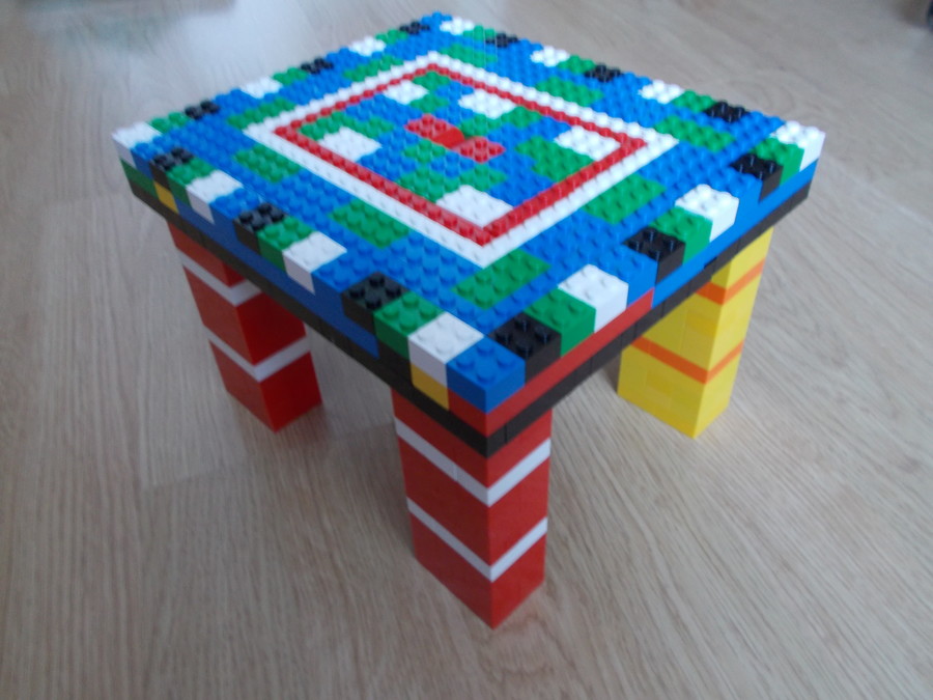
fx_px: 809
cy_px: 350
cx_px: 466
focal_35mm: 30
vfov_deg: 46.8
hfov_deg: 60.0
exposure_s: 1/2.5
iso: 200
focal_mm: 5.3
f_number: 3.4
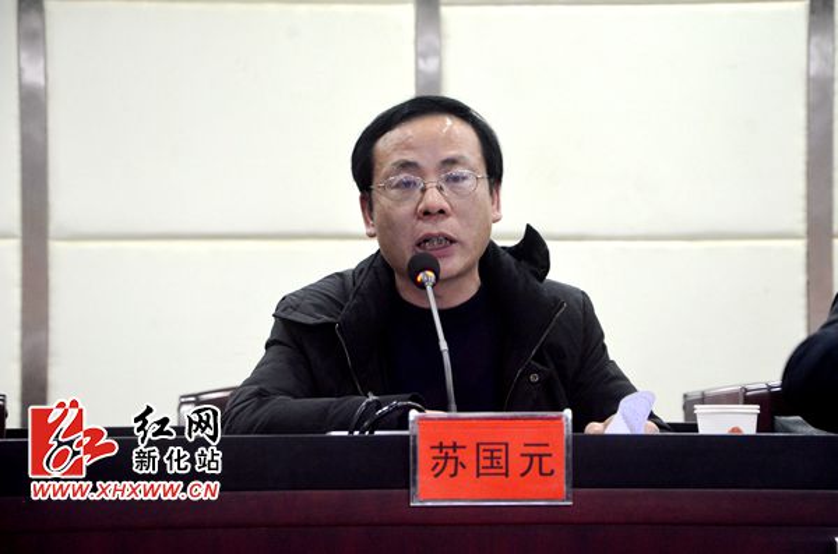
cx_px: 419
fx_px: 2787
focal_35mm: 120
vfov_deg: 11.4
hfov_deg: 17.1
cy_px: 277
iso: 1600
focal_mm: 80
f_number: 5.3
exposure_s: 1/30
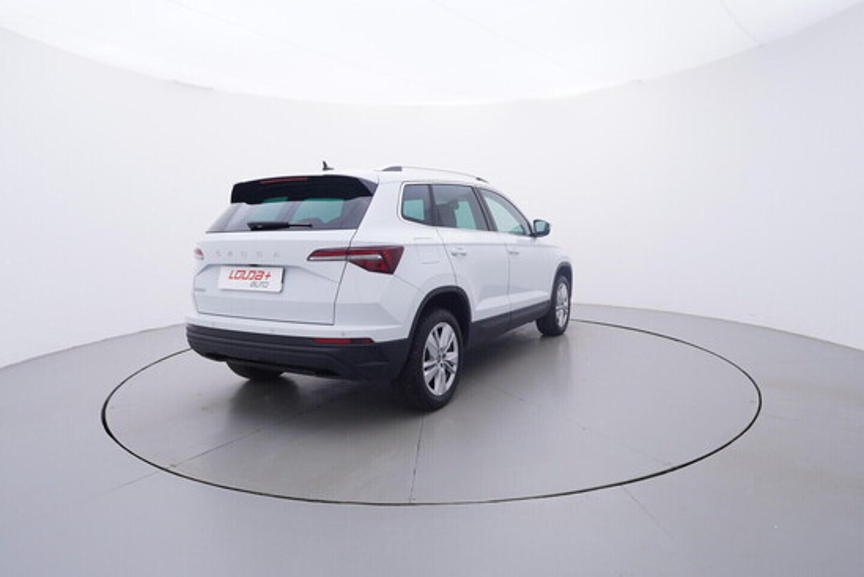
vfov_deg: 56.2
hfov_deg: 77.3
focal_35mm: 22
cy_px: 288
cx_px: 432
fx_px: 540
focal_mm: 15
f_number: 5
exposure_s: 1/80
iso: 200
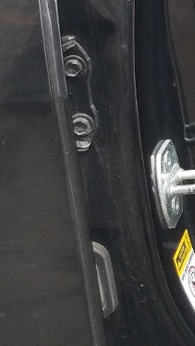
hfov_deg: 8.6
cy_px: -92
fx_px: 1112
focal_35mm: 121
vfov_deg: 16.8
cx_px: 545
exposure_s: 1/192
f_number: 1.7
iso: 50
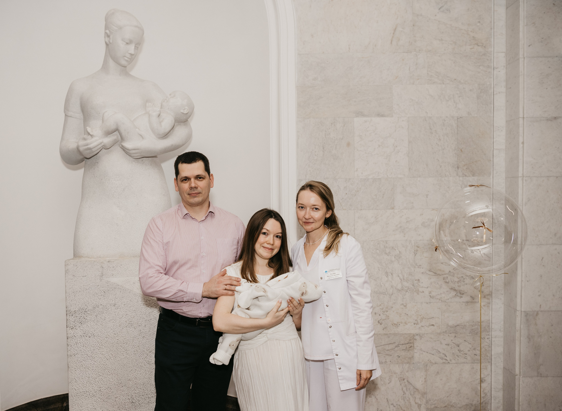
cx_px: 242
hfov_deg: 53.8
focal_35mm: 34
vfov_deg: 40.9
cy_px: 227
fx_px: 551
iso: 320
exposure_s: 1/160
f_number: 4
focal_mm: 29
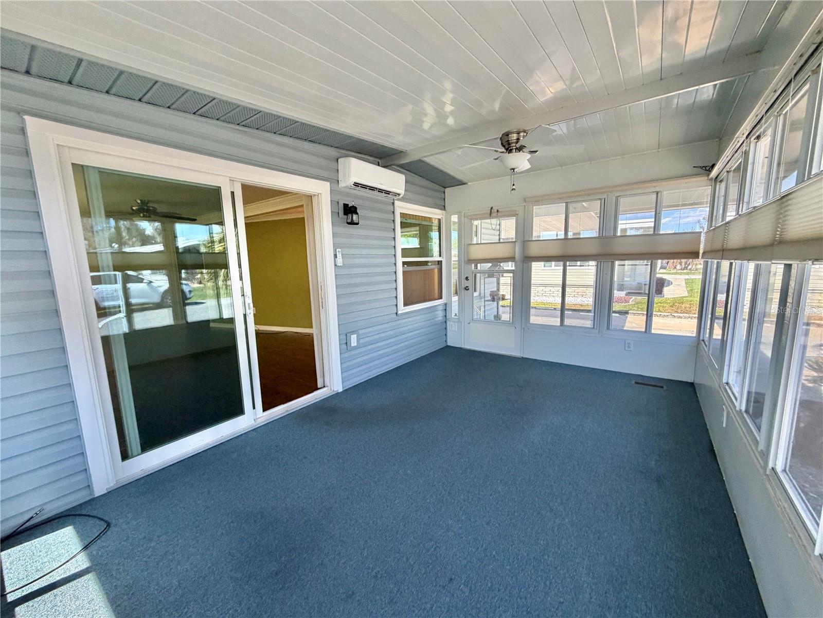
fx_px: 333
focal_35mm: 14
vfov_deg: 85.7
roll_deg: +2.5
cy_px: 309
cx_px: 412
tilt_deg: -7.0
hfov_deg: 102.1
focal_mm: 2.22
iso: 320
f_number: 2.2
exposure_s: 1/121
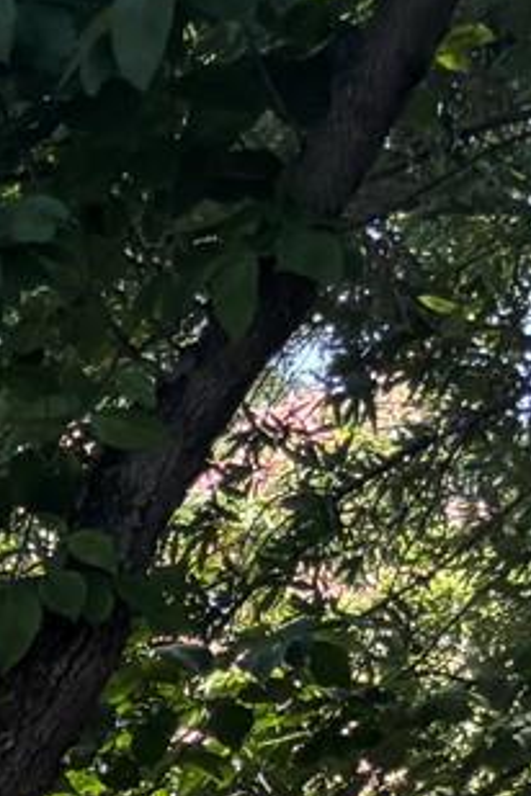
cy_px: 1656
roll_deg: +0.0
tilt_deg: +2.5
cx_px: -1879
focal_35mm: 179
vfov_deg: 10.4
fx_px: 3960
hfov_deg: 5.9
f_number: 1.6
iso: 50
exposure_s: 1/442
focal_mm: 5.96
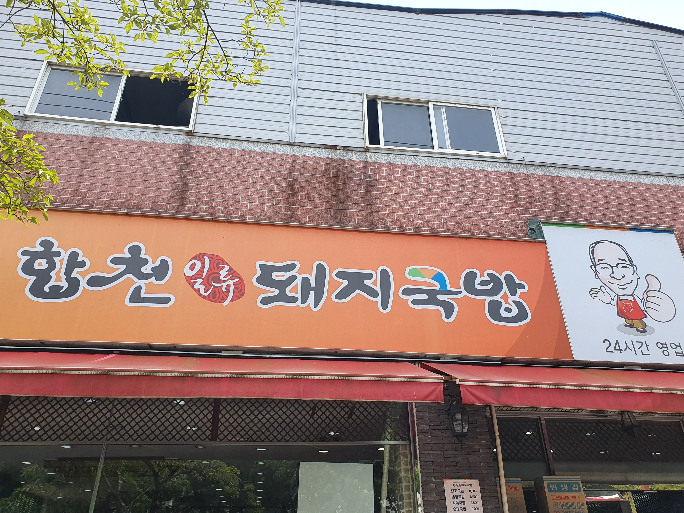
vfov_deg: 53.1
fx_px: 514
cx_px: 342
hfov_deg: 67.3
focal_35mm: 26
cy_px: 256
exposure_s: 1/772
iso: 50
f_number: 2.4
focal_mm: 4.32
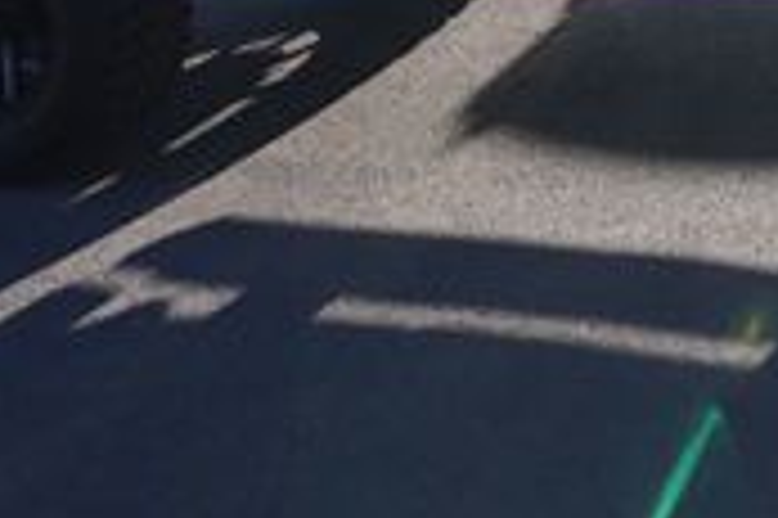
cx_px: 1075
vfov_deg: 14.1
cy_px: -315
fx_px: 1922
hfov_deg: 20.4
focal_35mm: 89
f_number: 8
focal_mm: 16
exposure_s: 1/100
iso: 100
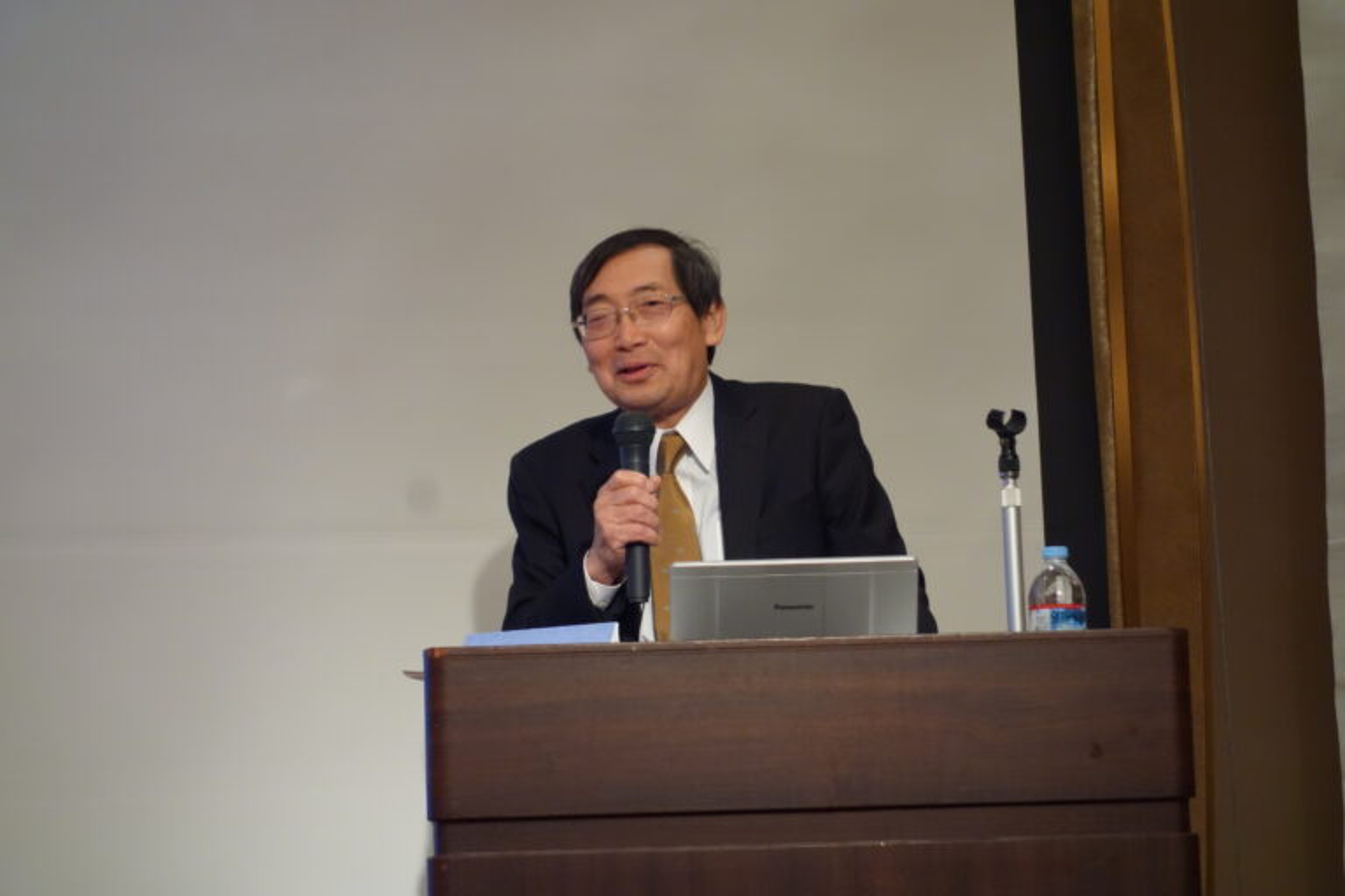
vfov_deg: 13.7
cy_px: 448
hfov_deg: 20.4
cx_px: 672
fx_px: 3736
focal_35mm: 100
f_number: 4.9
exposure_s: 1/80
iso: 1250
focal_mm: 37.1
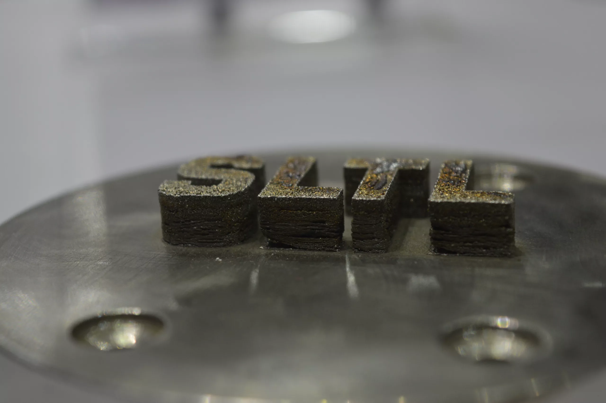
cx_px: 303
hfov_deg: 24.6
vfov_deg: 16.5
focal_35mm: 82
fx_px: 1387
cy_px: 202
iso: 400
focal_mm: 55
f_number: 5.6
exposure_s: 1/80
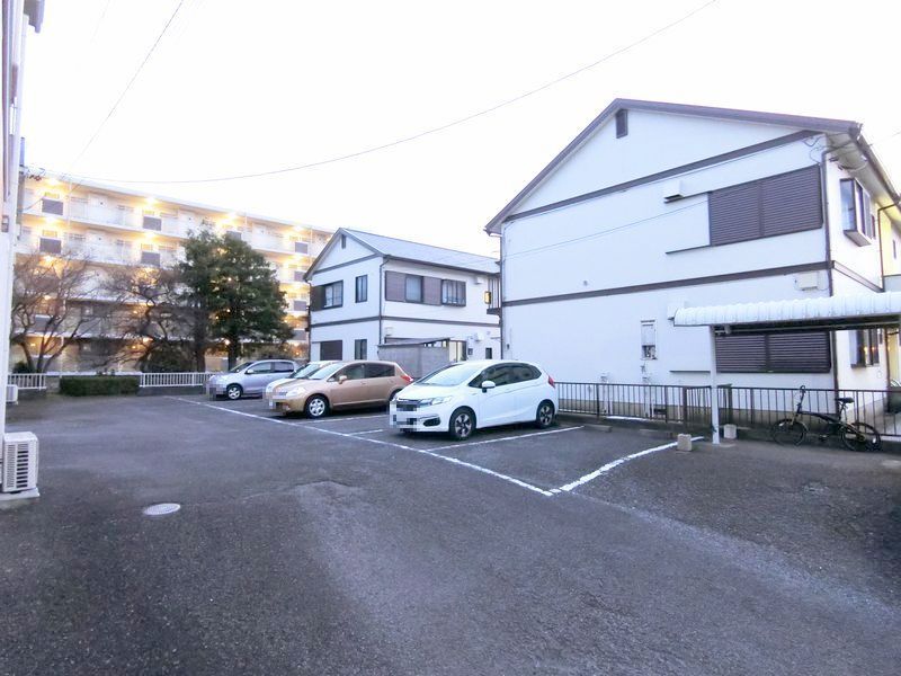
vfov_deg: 68.7
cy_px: 338
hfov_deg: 84.7
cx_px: 450
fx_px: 495
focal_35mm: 19
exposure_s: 1/10
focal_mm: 4.06
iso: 1600
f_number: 2.7
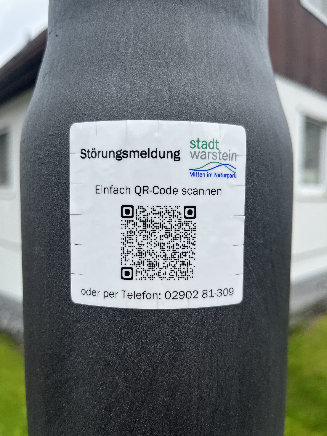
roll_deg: +1.1
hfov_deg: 53.1
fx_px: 327
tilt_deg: -5.3
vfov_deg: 67.3
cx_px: 164
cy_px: 218
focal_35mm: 26
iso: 50
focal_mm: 5.1
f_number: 1.6
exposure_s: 1/975
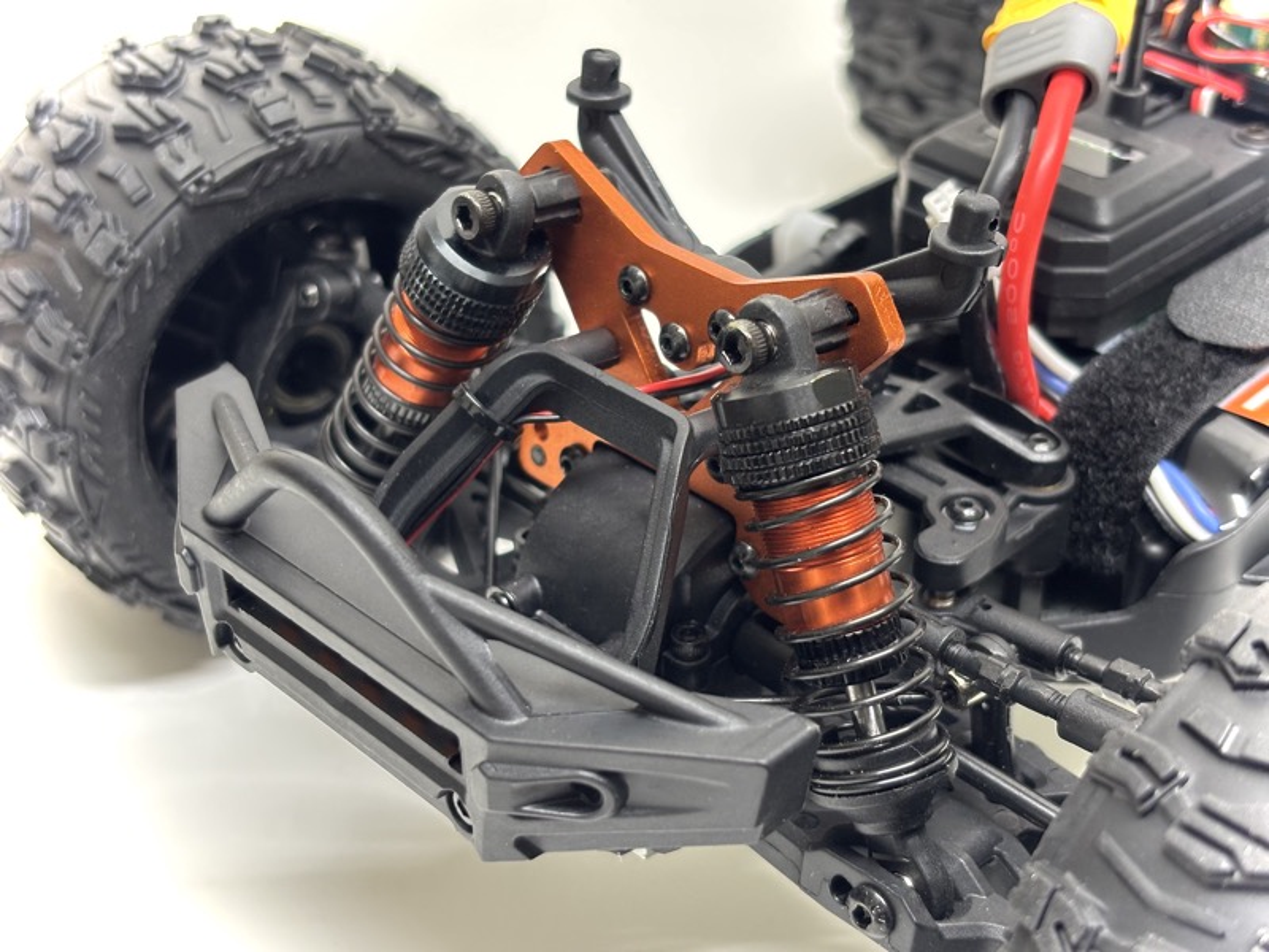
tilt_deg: -34.5
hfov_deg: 36.8
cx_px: 634
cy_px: 476
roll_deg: -0.5
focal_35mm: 52
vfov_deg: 28.0
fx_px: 1906
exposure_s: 1/33
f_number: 1.6
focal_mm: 5.96
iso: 125
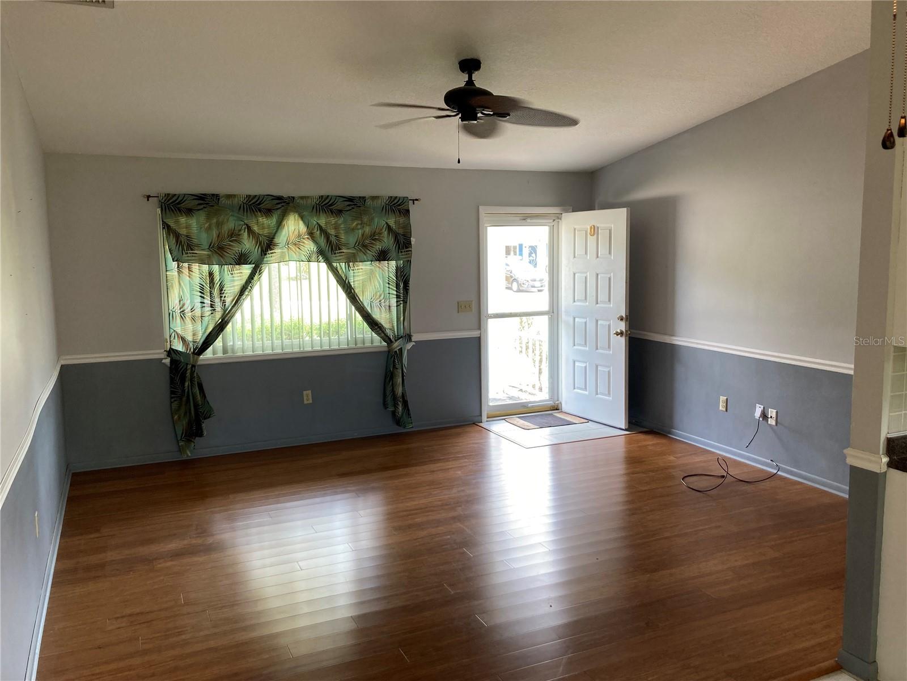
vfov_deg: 49.7
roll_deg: +0.8
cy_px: 340
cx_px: 454
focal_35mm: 28
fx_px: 734
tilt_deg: -6.4
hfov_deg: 63.4
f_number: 1.8
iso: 50
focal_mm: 3.99
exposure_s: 1/60
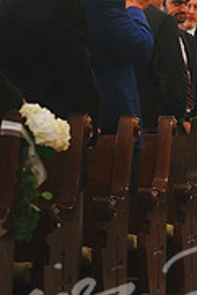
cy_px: 116
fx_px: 1835
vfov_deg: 9.2
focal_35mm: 224
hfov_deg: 6.1
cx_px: 324
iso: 2500
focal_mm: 70
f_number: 2.8
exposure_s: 1/200
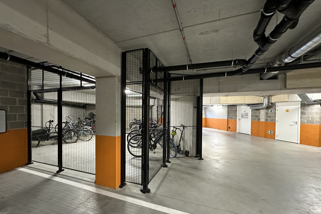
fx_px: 134
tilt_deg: -0.3
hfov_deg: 100.4
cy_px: 116
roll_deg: -0.5
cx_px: 157
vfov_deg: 77.2
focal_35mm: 15
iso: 1000
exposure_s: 1/50
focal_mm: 2.22
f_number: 2.2
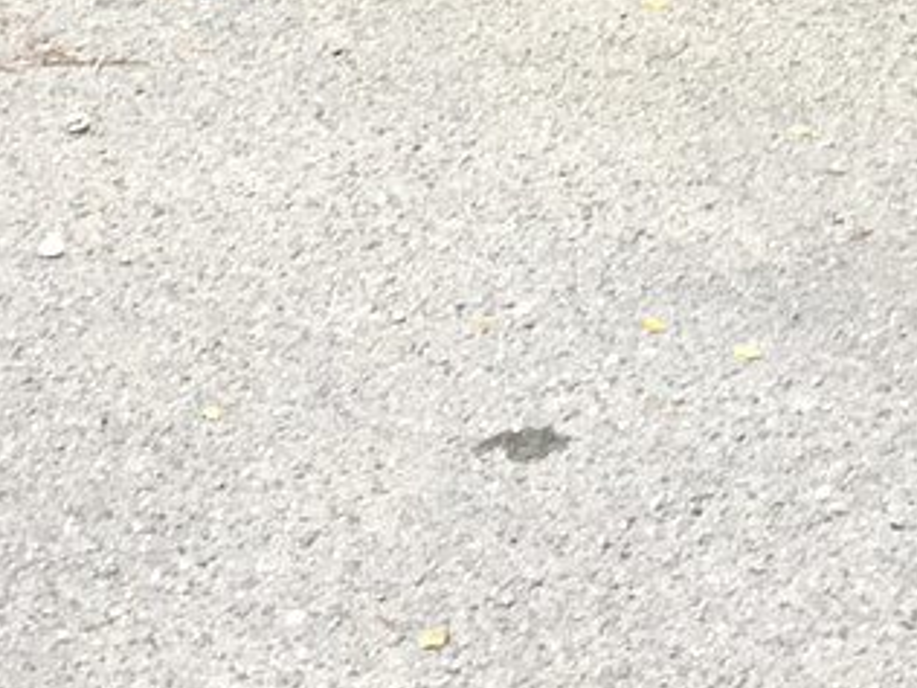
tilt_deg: -7.8
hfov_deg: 13.4
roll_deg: +0.3
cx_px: 641
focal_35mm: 147
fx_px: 3894
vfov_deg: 9.4
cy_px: -708
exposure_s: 1/50
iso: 40
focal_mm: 4.15
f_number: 2.2
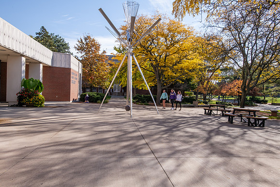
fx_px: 202
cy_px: 94
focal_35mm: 26
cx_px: 140
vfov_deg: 49.6
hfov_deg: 69.4
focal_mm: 26
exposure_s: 1/320
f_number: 10
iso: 250
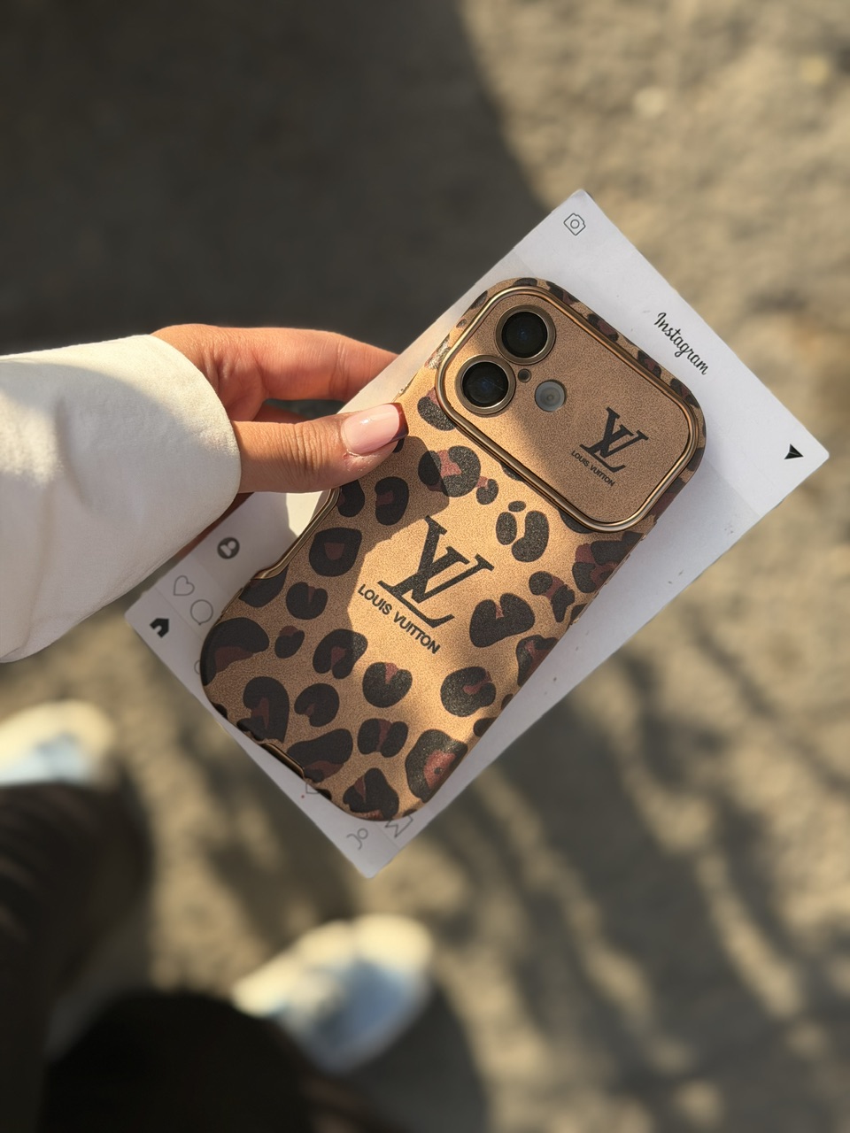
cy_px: 566
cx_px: 425
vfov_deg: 39.7
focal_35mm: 48
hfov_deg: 30.3
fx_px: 1572
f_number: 1.78
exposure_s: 1/1330
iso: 80
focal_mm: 6.76
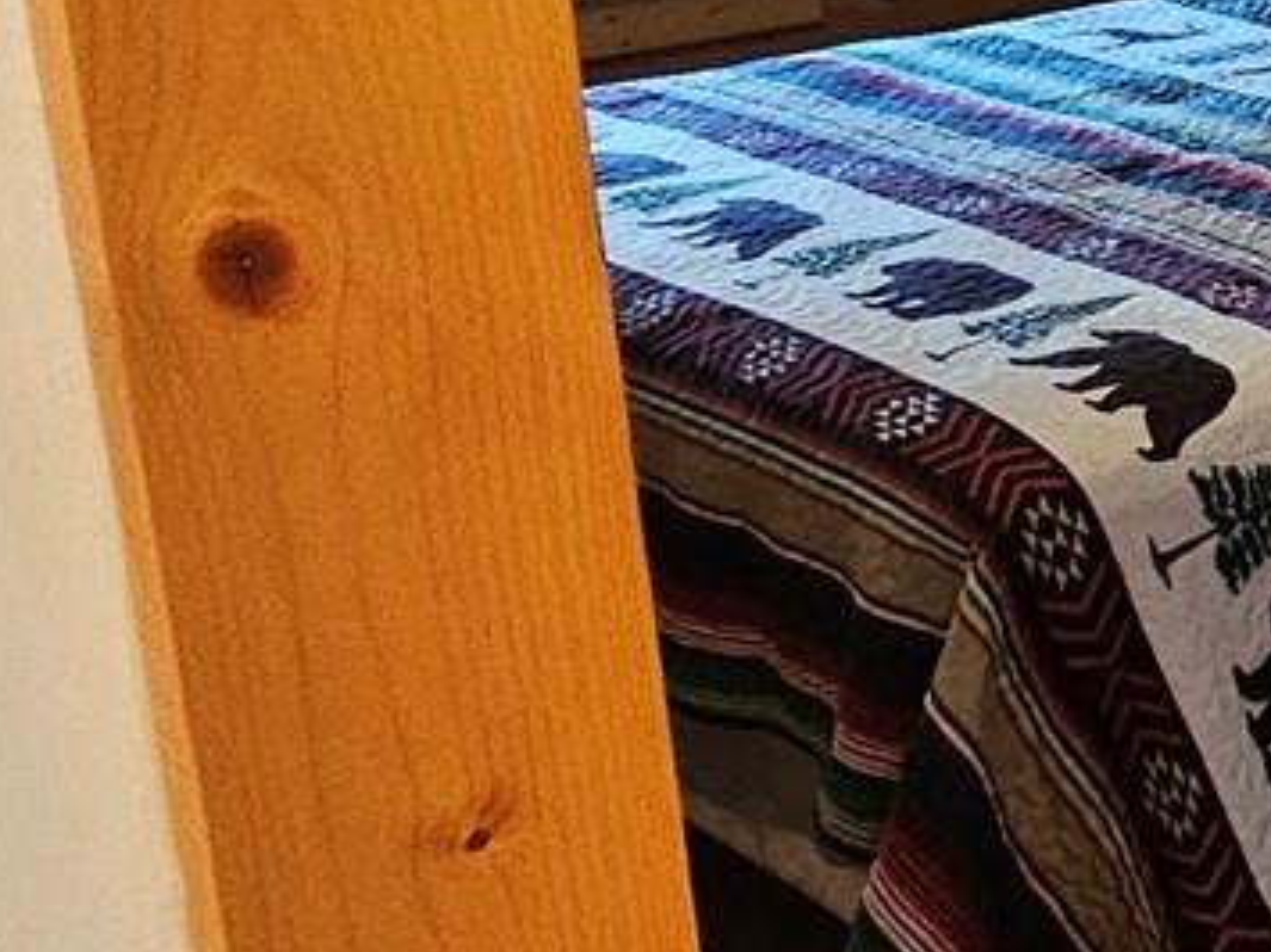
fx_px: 2753
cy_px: 47
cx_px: 2327
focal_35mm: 75
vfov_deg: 19.2
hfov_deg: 19.2
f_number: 2.2
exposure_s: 1/30
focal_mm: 2.2
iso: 320
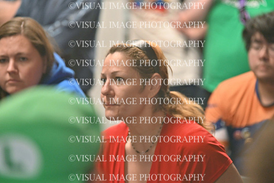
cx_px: 137
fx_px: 1104
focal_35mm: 145
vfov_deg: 9.5
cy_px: 92
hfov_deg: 14.2
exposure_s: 1/160
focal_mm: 145
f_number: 2.8
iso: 4000
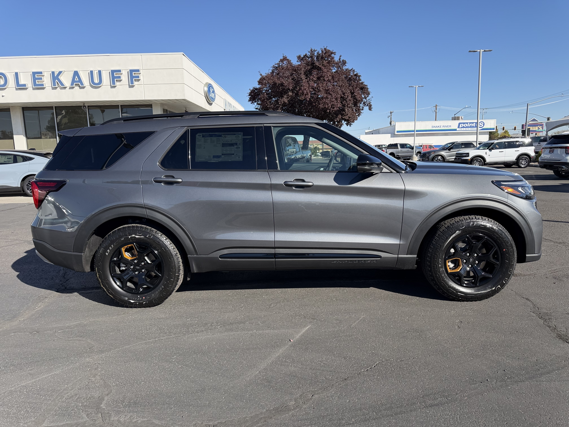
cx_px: 284
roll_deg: -0.2
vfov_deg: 56.8
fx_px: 394
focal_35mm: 24
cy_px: 214
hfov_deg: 71.6
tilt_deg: -8.5
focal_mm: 6.76
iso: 100
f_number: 1.78
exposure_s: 1/4167
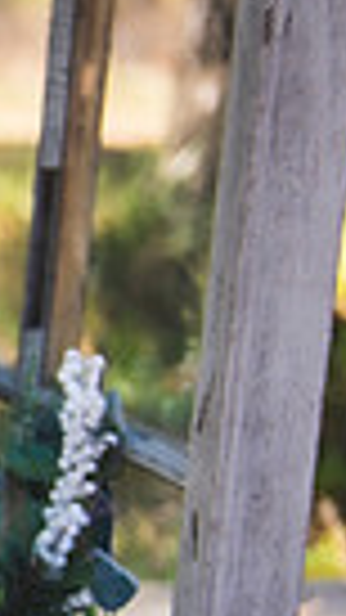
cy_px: 568
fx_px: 2415
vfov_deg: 14.4
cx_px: -925
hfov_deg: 6.8
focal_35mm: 148
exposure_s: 1/400
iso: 200
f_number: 2.8
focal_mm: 32
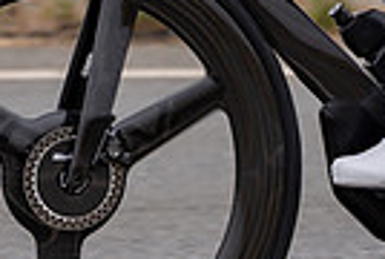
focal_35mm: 513
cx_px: 303
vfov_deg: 2.7
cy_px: -161
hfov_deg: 4.0
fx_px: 5498
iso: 100
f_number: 3.5
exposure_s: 1/800
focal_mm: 77
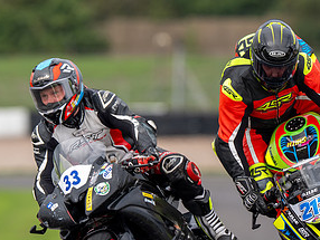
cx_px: 313
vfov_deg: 1.2
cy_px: 131
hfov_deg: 1.5
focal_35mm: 1291
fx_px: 11944
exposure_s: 1/500
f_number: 6.3
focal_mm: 600
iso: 250
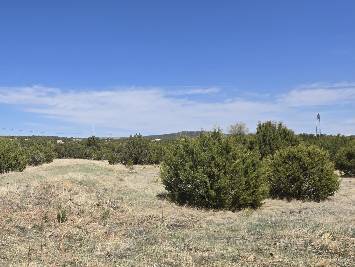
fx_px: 369
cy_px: 161
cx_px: 79
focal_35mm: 36
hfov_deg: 48.9
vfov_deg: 39.5
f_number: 1.8
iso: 25
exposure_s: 1/2537
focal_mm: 5.4
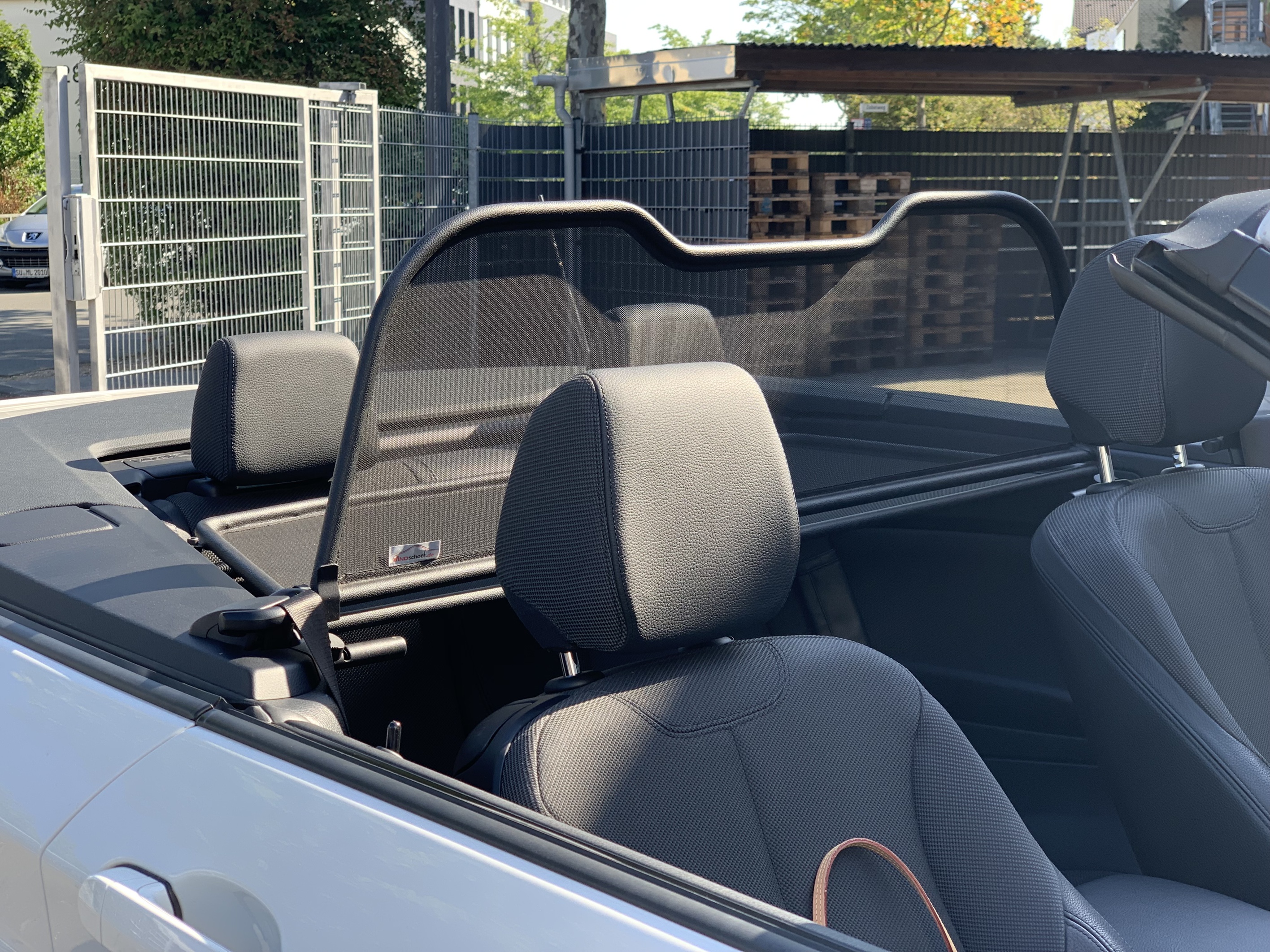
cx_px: 635
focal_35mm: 52
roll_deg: -0.4
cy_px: 476
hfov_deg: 36.8
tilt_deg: -8.2
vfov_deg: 28.0
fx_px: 1908
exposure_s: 1/123
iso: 16
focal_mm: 6
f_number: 2.4
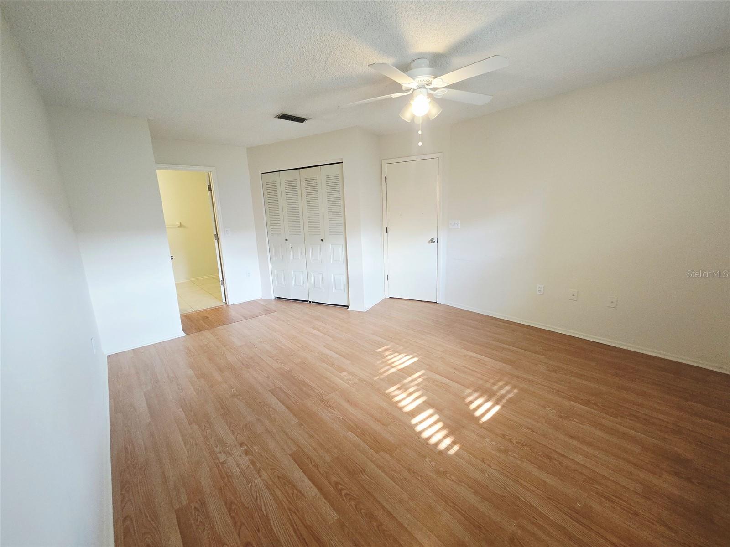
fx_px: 274
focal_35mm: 13
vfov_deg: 89.9
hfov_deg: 106.2
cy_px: 274
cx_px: 365
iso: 200
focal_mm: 2.2
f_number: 2.2
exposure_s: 1/60
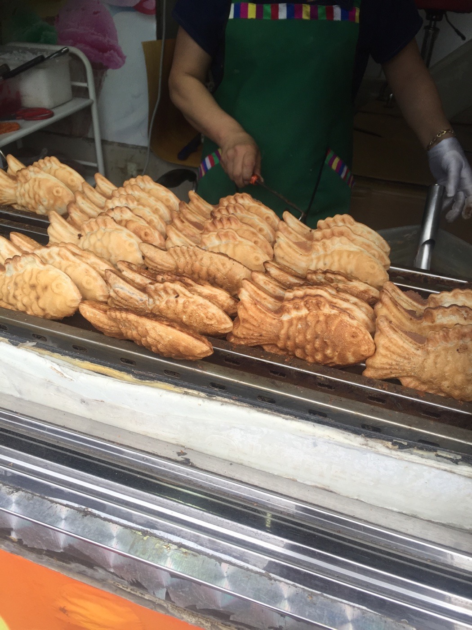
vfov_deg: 61.7
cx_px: 236
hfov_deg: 48.2
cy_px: 315
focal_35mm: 29
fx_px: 527
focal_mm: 4.15
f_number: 2.2
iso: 32
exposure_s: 1/162
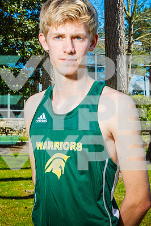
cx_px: 74
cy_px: 113
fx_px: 428
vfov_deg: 29.7
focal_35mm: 68
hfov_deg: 20.0
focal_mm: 40
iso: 100
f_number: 11
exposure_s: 1/125
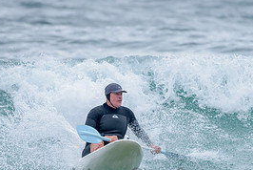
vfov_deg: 1.0
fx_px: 9399
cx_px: 110
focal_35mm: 1336
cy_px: 133
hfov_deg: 1.5
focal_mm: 500
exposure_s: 1/1250
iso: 320
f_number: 5.6
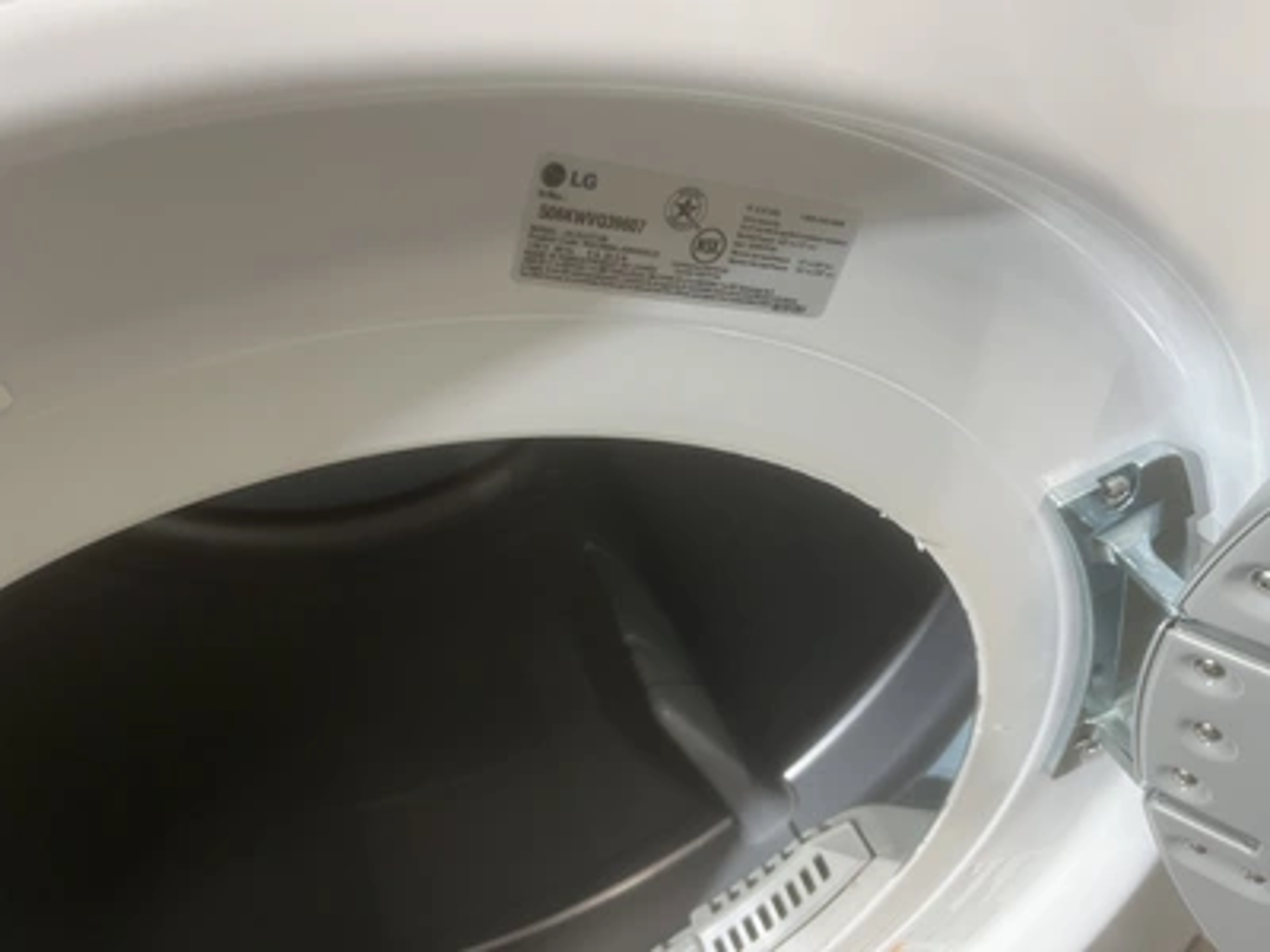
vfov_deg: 53.1
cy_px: 476
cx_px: 635
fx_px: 954
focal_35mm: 26
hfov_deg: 67.3
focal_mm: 5.1
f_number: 1.6
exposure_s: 1/60
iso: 160
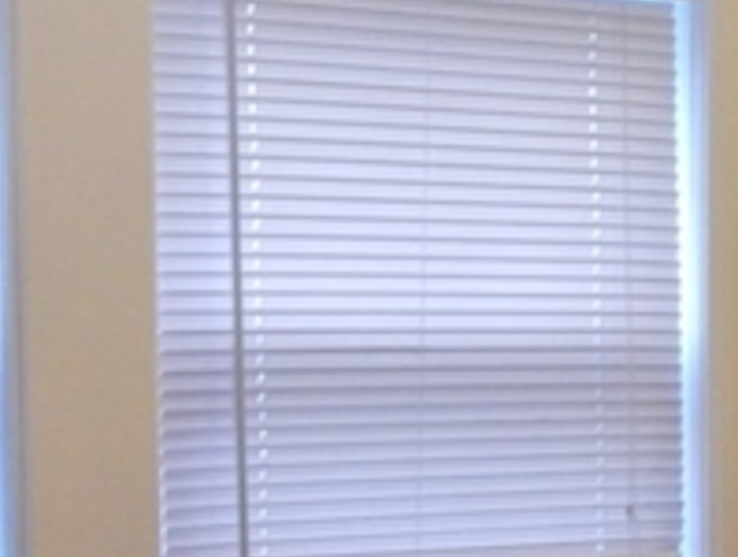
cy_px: 561
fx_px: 2413
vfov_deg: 13.0
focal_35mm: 113
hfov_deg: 17.3
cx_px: 556
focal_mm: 4
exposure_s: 1/30
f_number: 3
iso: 125
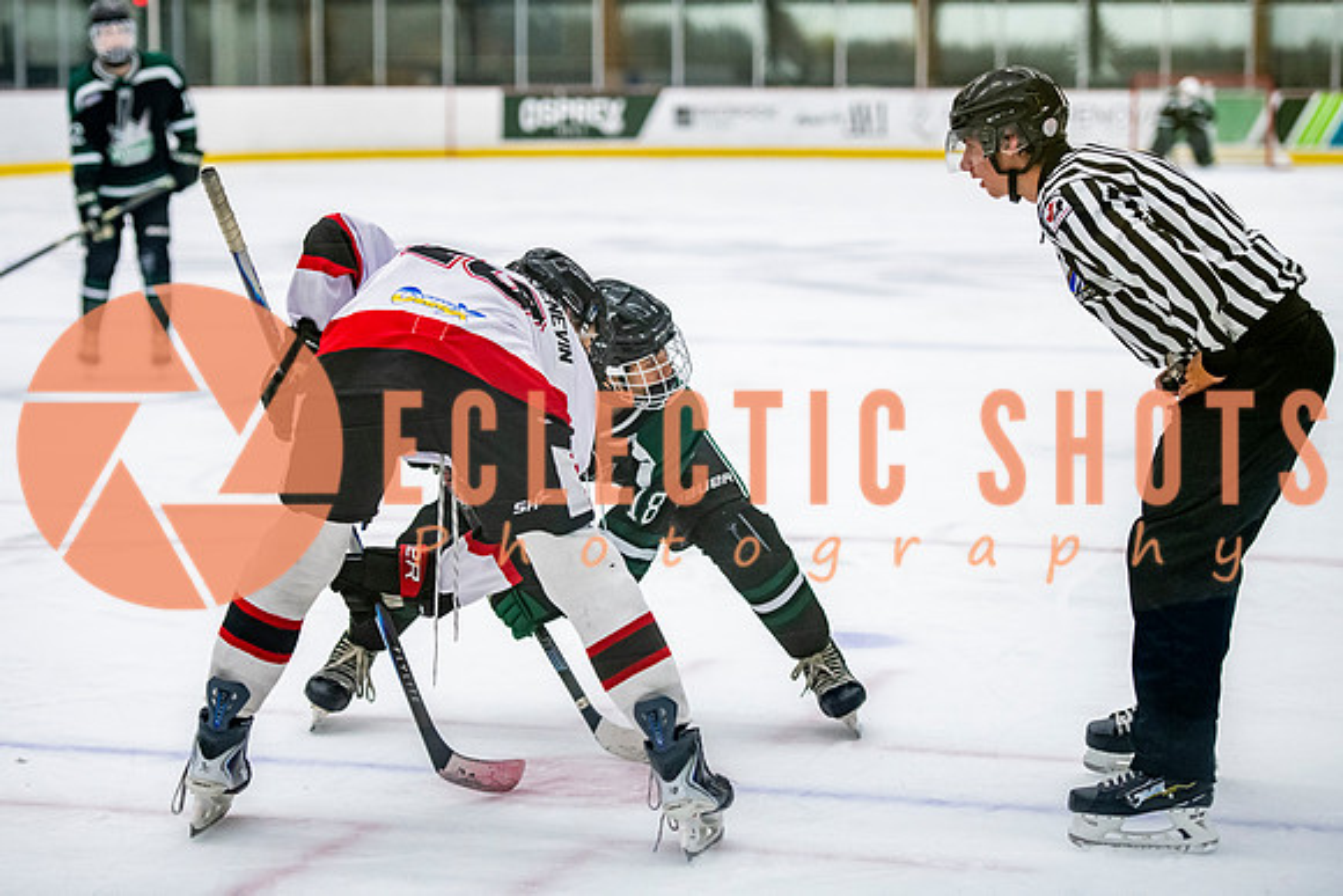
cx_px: 623
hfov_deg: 18.7
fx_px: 4078
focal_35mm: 109
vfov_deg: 12.5
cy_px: 416
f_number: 3.2
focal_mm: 100
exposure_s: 1/640
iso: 3200
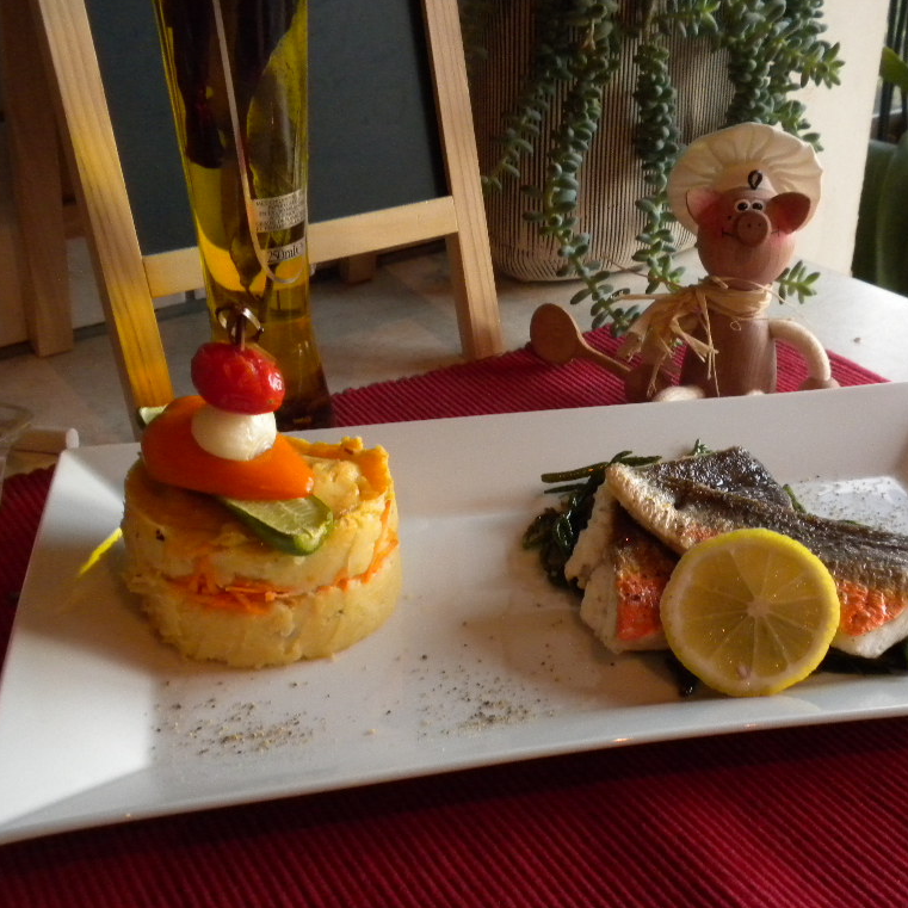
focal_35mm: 44
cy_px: 452
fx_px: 1306
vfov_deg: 38.3
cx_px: 550
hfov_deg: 38.2
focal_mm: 6.6
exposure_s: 1/50
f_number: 3.5
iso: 400
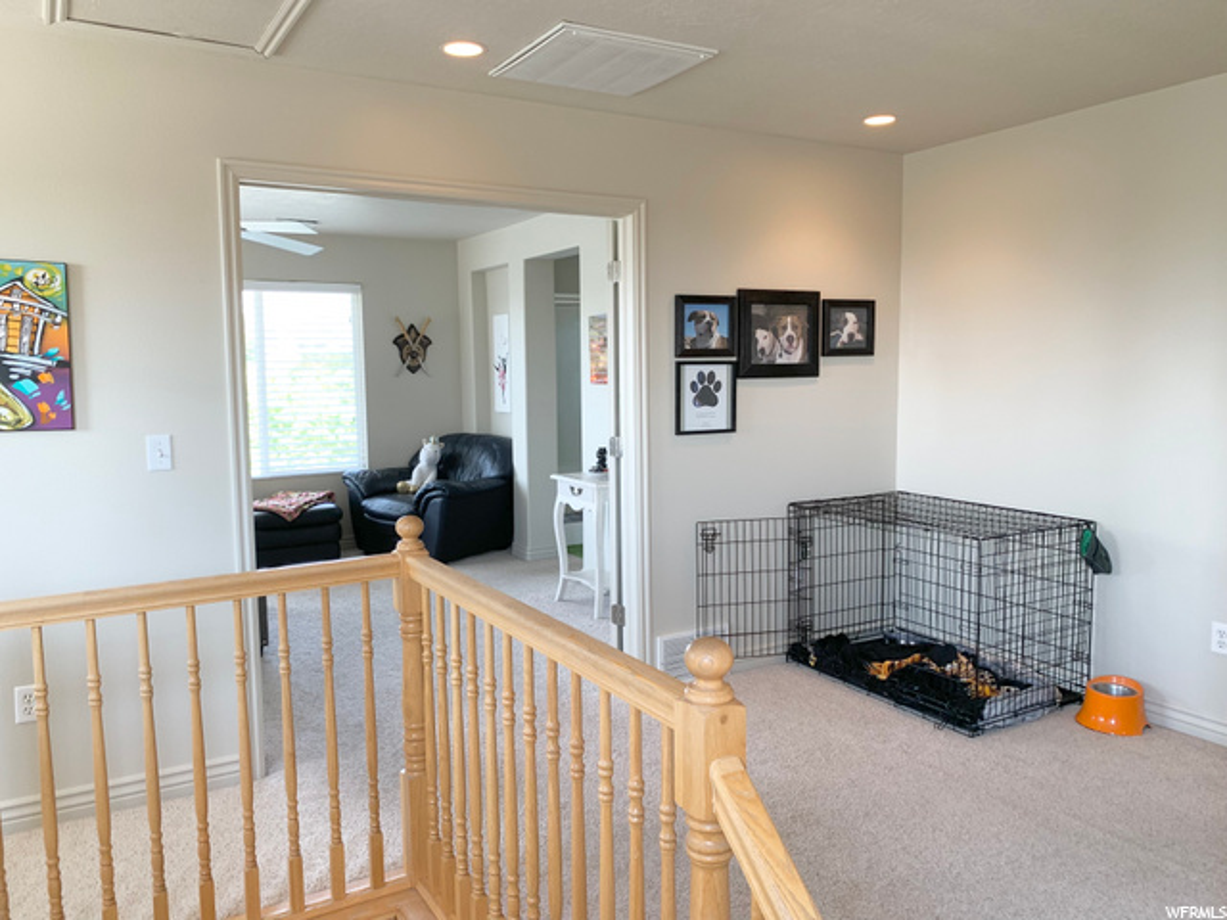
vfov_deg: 53.1
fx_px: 922
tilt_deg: -5.0
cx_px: 614
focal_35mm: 26
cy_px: 460
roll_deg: +0.4
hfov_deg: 67.3
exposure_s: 1/120
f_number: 1.8
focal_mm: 4.25
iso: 80
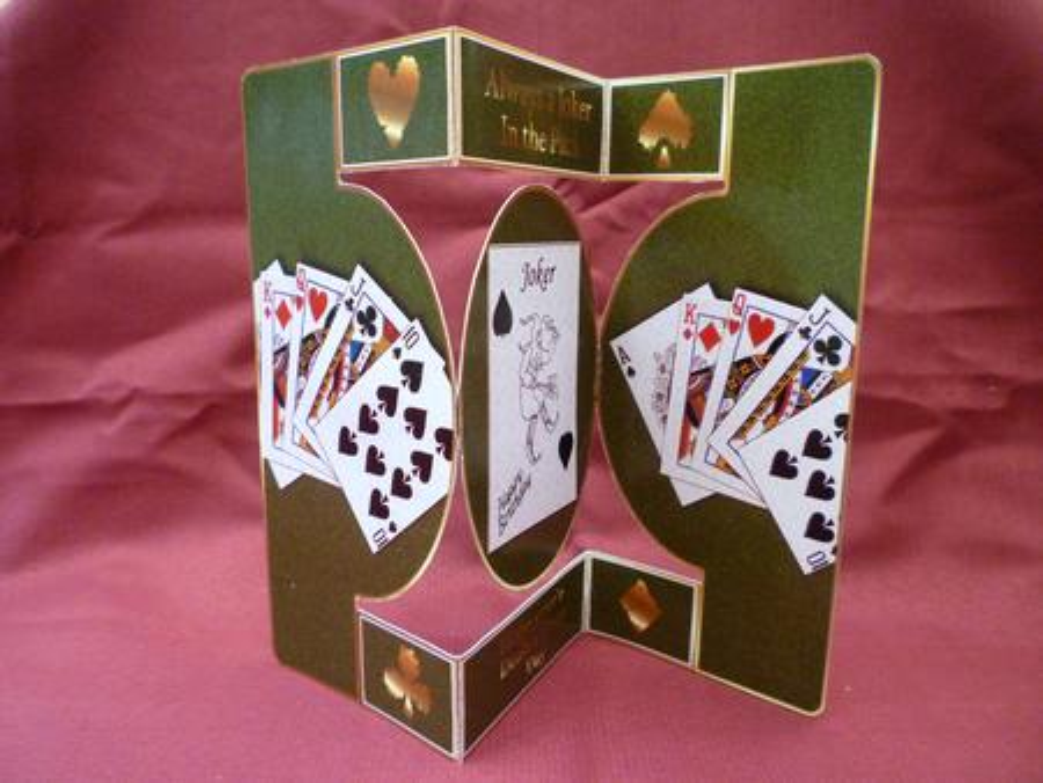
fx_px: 874
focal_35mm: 29
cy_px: 392
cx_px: 522
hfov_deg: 61.6
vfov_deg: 48.3
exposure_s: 1/25
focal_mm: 5.2
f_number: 3.3
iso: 400
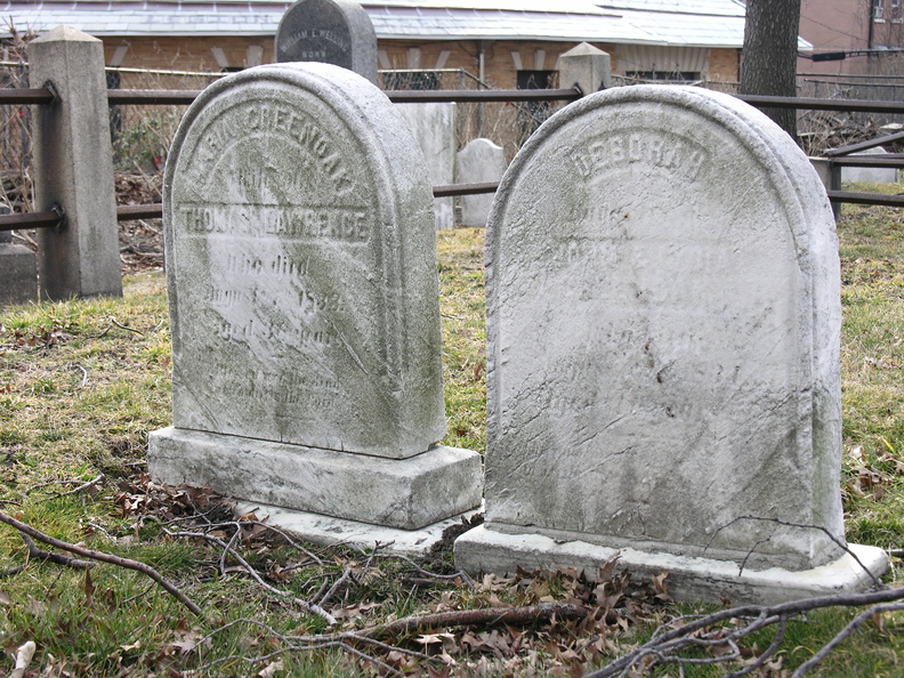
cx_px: 452
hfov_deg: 27.4
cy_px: 339
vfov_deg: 20.7
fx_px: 1854
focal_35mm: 71
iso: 50
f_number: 4.2
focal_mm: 18
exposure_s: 1/99.3
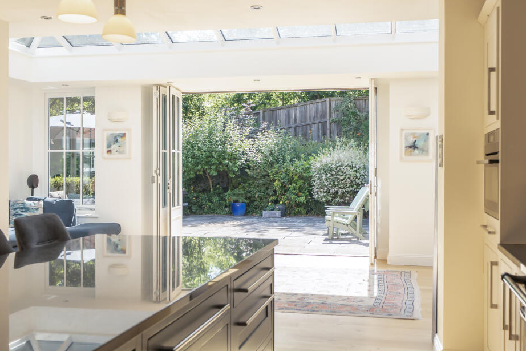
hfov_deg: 48.4
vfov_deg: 33.4
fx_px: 584
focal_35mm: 40
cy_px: 174
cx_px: 272
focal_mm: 24
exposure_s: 1/400
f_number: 4
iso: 200
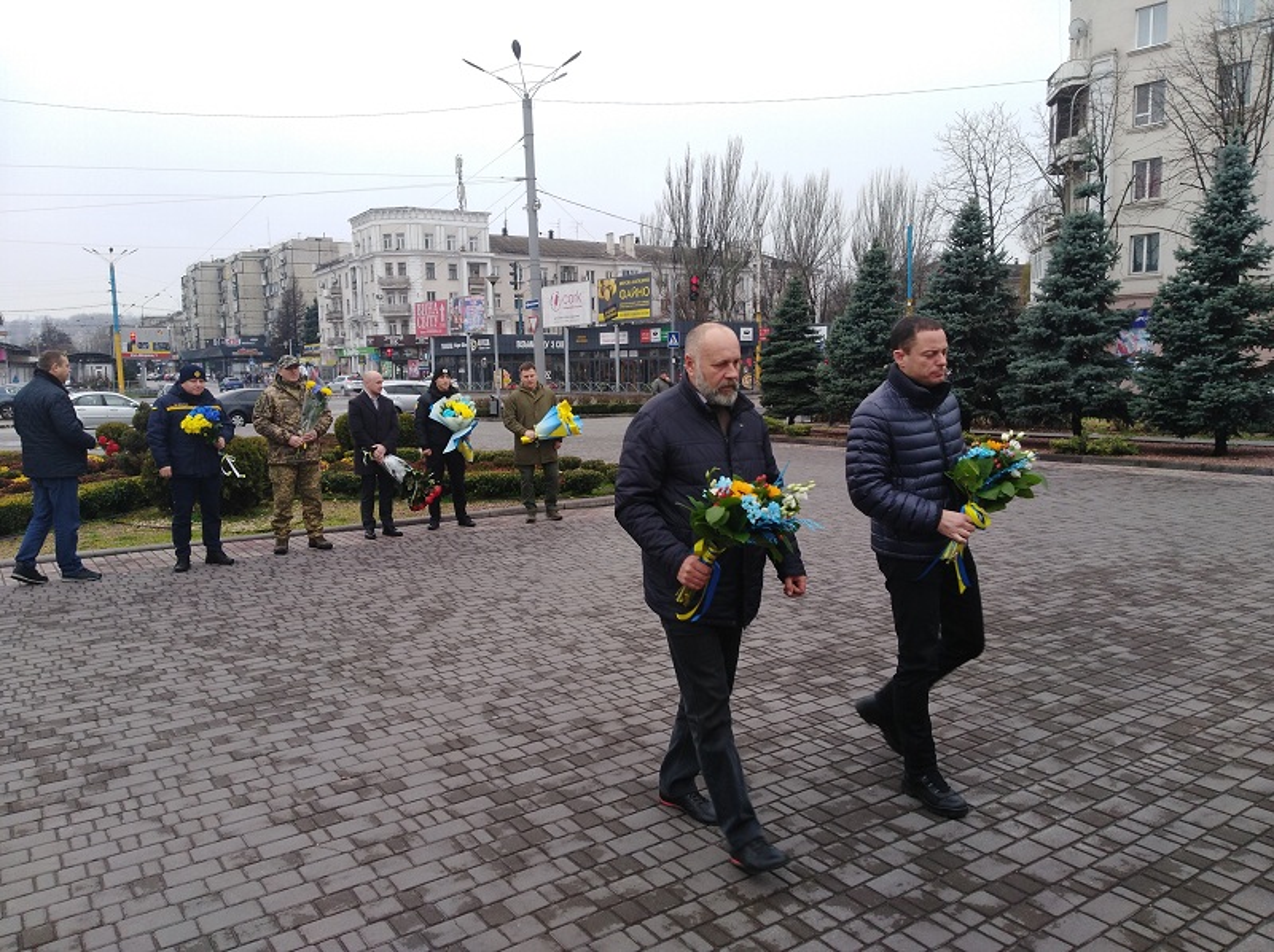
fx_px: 956
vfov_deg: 53.0
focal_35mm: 26
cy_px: 476
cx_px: 637
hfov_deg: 67.4
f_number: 2.2
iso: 100
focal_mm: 3.83
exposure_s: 1/134
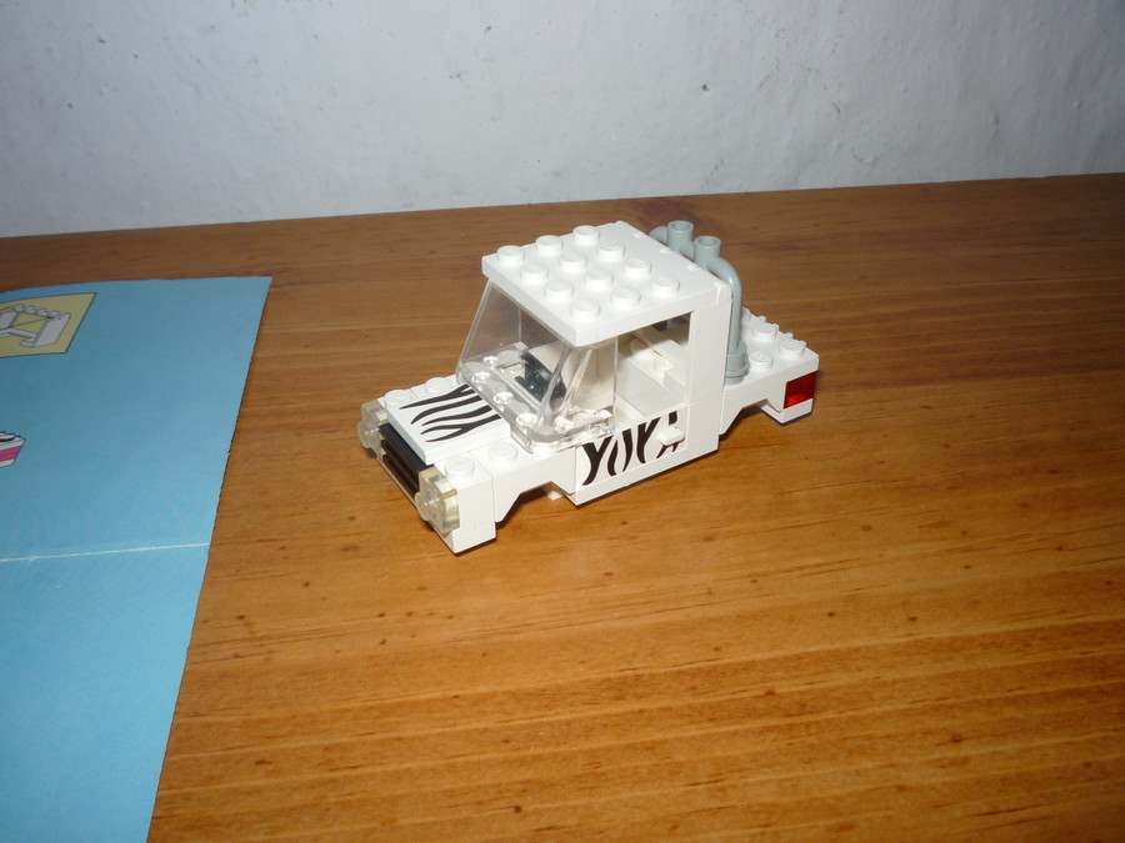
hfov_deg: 56.8
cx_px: 562
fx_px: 1040
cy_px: 422
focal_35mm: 32
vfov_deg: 44.2
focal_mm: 5.2
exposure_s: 1/30
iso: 100
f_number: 4
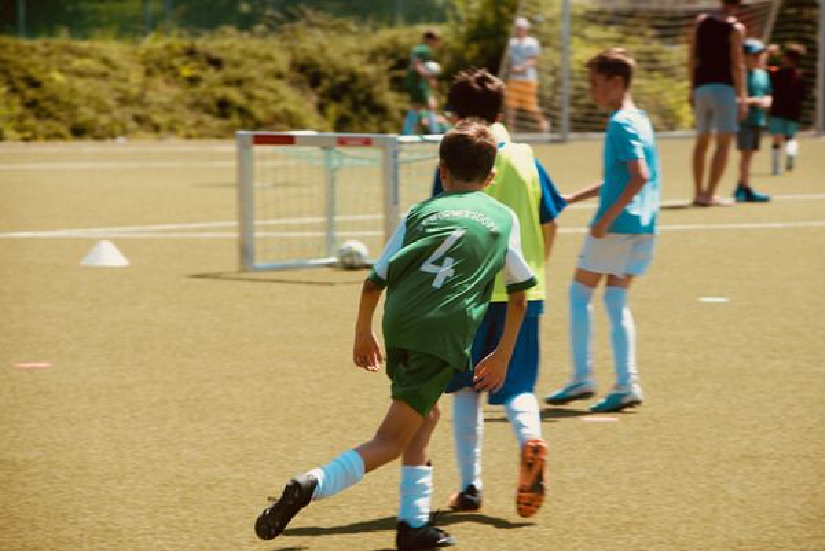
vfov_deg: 6.9
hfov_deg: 10.3
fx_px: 4587
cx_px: 412
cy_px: 276
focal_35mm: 200
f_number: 6.7
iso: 100
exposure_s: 1/180
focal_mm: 200
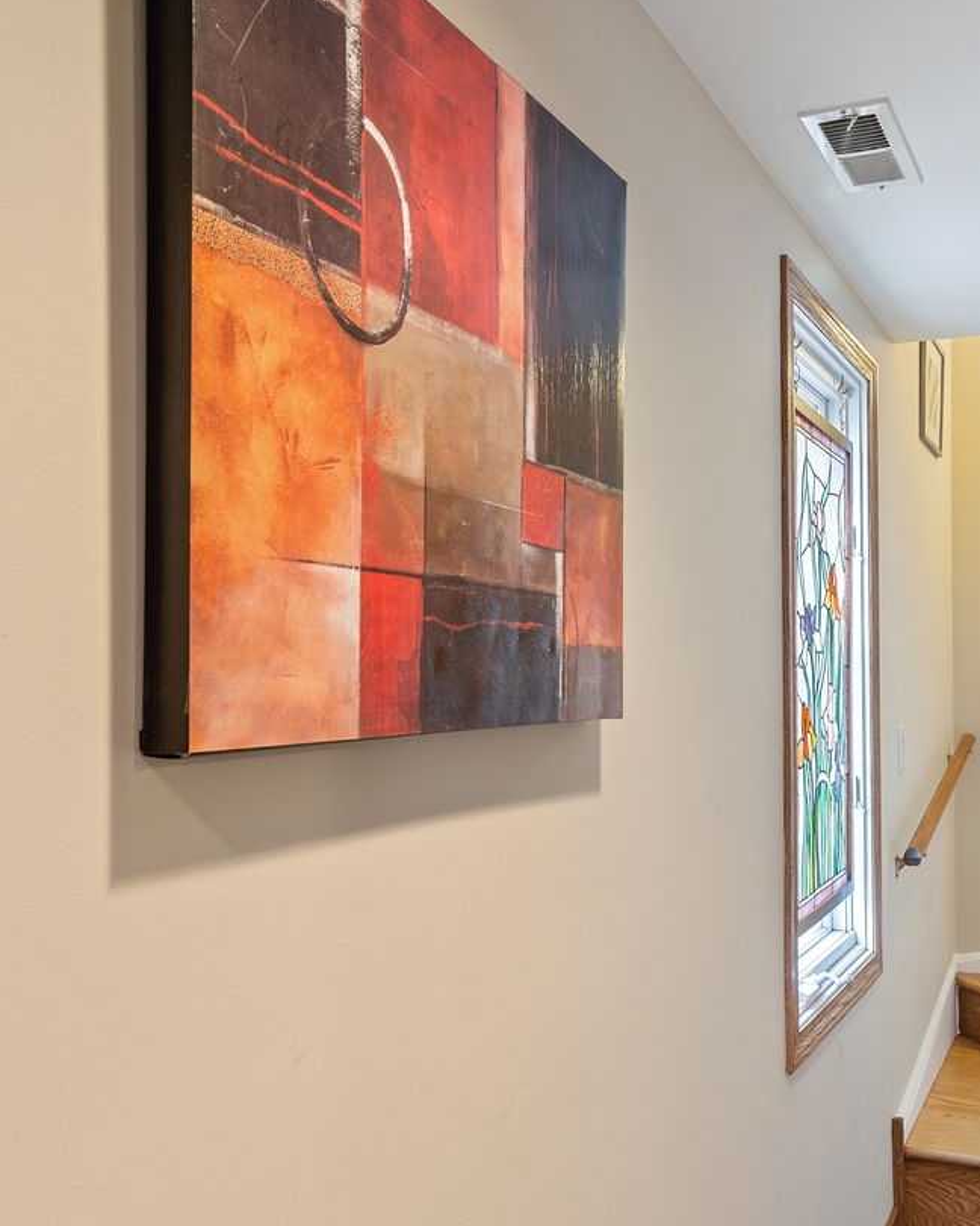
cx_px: 738
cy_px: 713
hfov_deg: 46.7
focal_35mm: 30
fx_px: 1088
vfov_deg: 58.5
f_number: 8
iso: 200
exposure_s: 1/1.67
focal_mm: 16
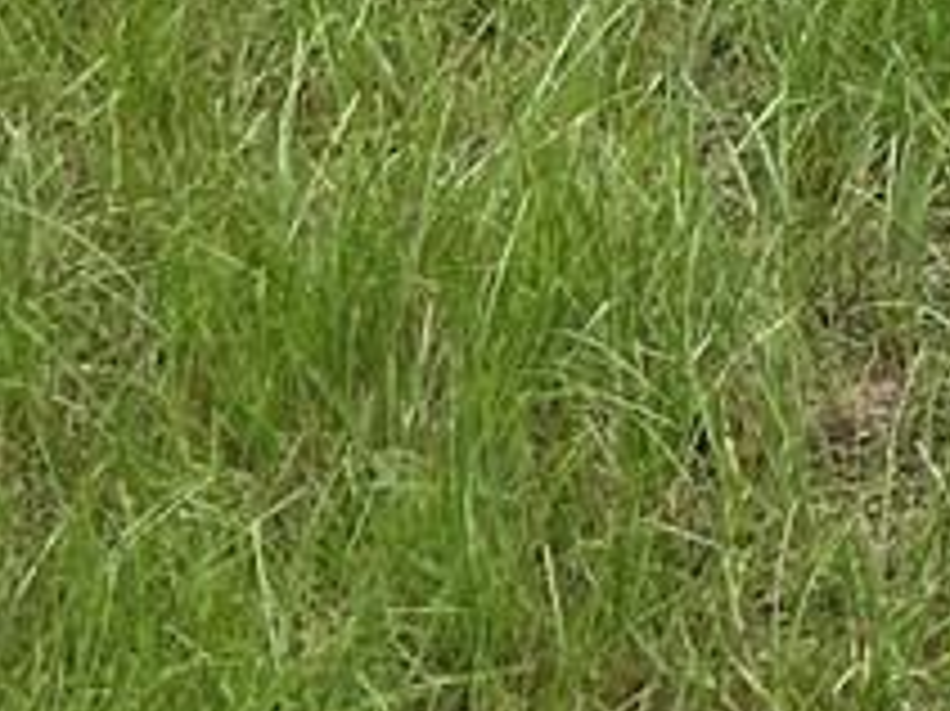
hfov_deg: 8.4
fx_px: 5403
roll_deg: +0.9
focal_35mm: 197
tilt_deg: -1.1
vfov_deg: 6.7
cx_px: 2873
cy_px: -1508
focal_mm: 5.7
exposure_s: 1/4274
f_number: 1.5
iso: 50
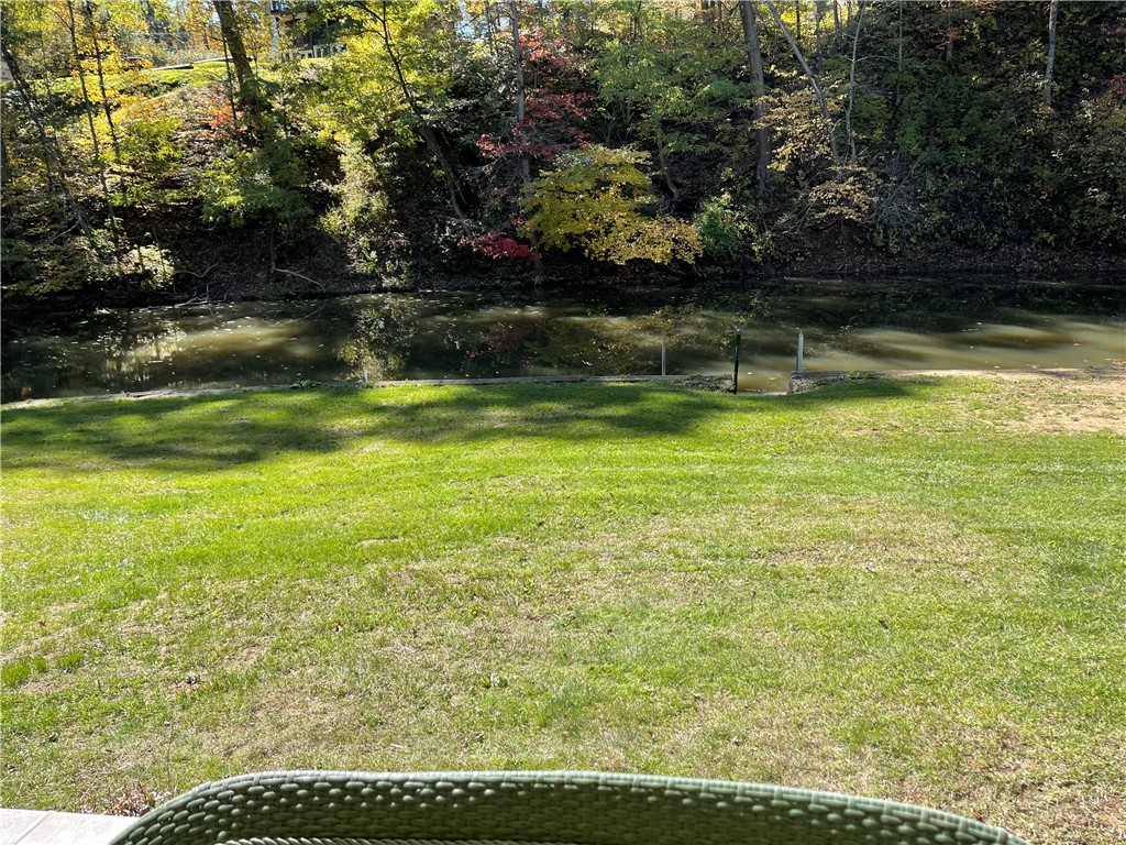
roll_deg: +3.2
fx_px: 813
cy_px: 422
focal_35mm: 25
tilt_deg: -14.8
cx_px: 563
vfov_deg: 54.9
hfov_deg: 69.4
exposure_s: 1/1030
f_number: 1.6
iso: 32
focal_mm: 5.1
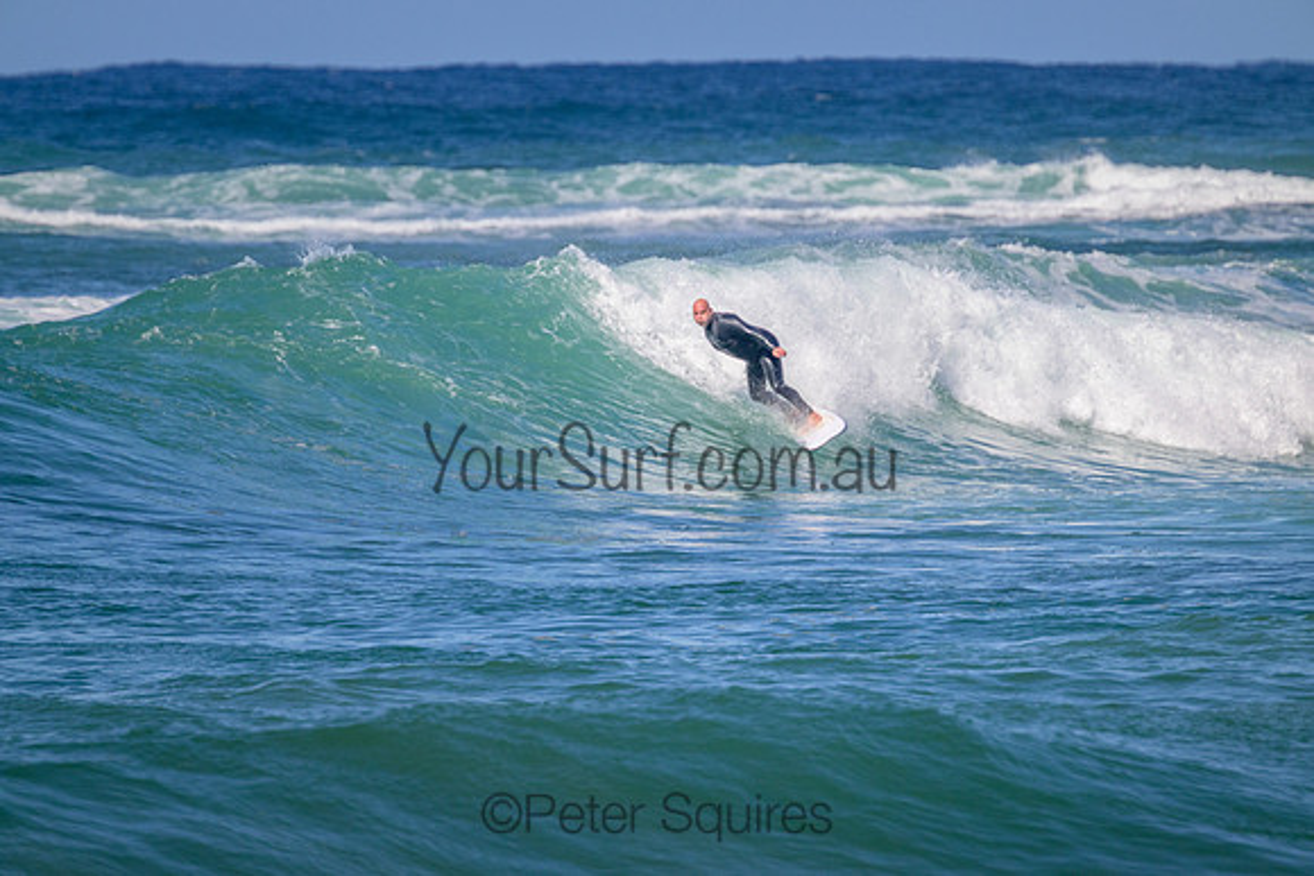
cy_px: 438
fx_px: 29205
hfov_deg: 2.6
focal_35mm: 800
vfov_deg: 1.7
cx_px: 657
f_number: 11
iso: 900
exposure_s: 1/2000
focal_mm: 800
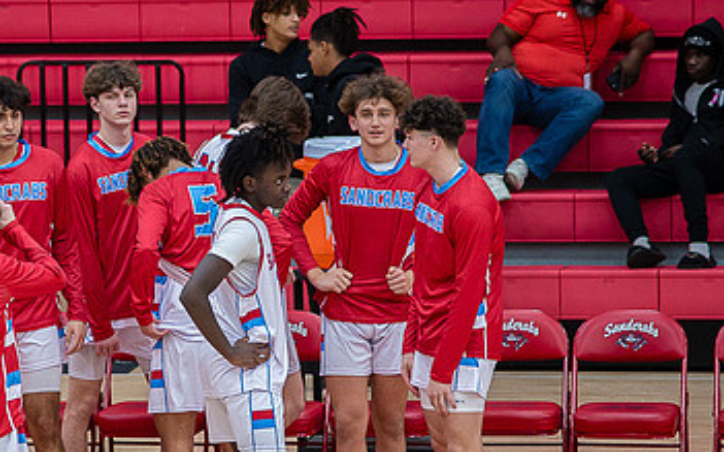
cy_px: 244
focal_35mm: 317
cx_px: 134
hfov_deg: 6.6
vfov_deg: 4.1
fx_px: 6252
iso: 1250
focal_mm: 175
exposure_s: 1/250
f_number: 5.3
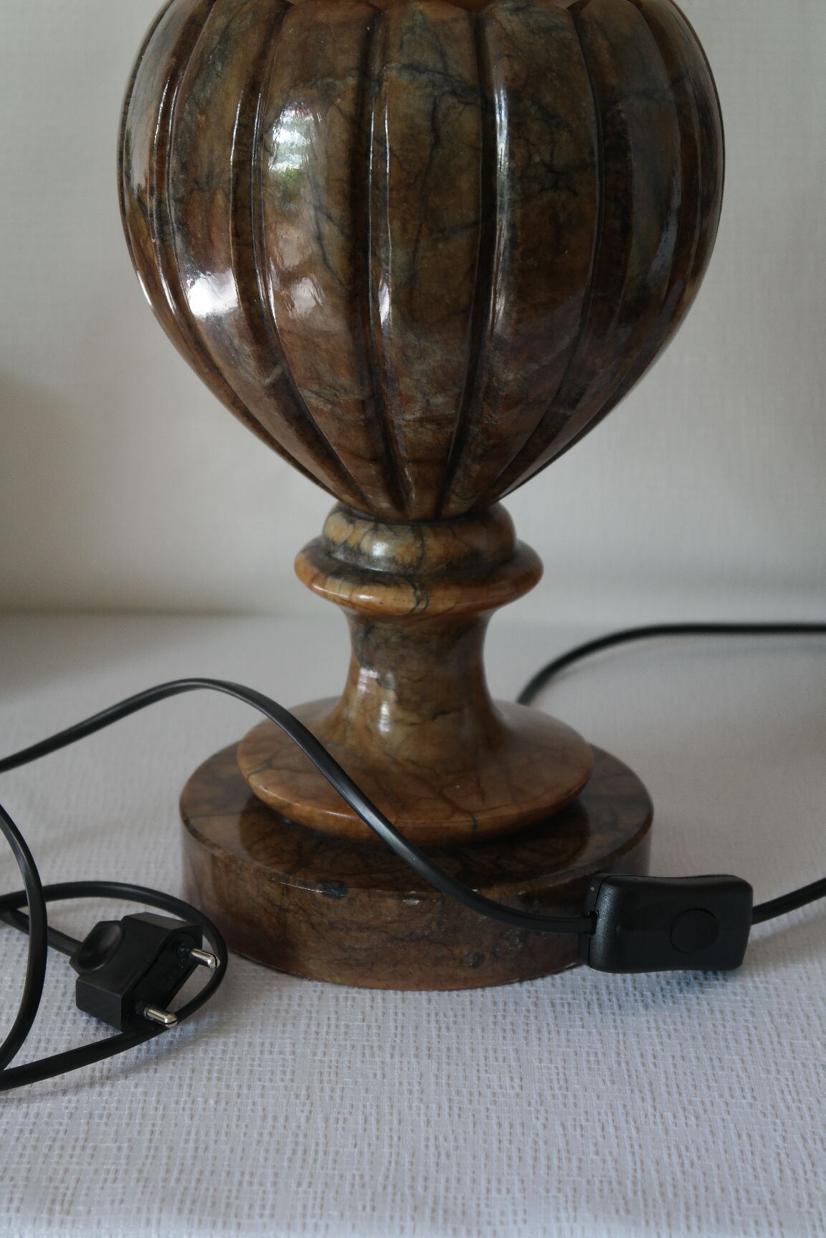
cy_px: 619
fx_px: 2650
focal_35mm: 77
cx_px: 413
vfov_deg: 26.3
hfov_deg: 17.7
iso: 400
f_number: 5.6
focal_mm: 50
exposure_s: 1/15
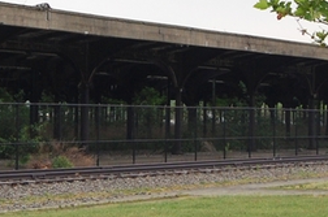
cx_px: 113
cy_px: 45
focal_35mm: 150
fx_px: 1364
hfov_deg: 13.7
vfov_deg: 9.1
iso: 400
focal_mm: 28
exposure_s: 1/200
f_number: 10
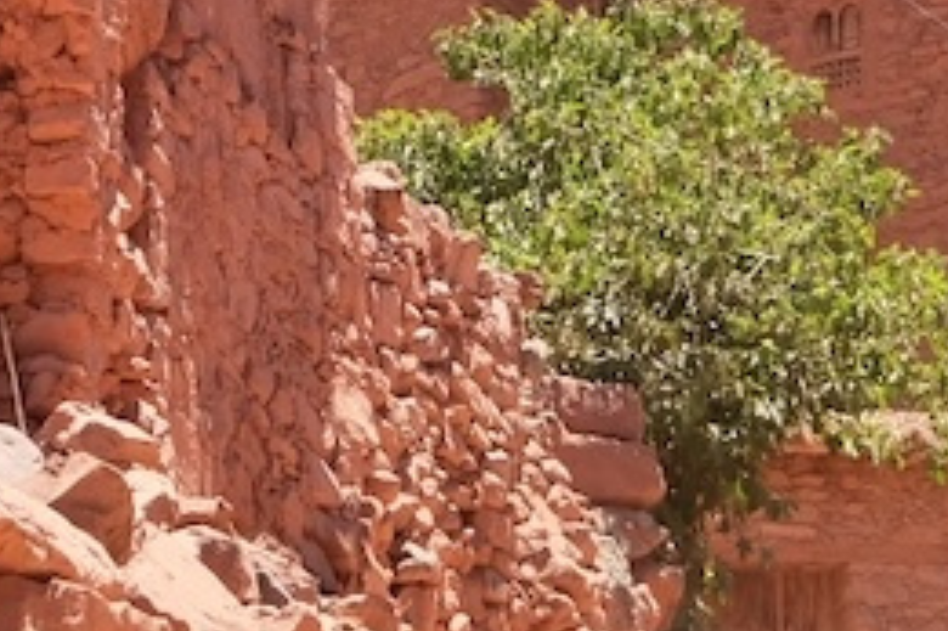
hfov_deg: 11.6
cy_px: 177
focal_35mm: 177
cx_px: 587
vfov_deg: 7.7
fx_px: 4658
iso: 160
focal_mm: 24
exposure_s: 1/180
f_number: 5
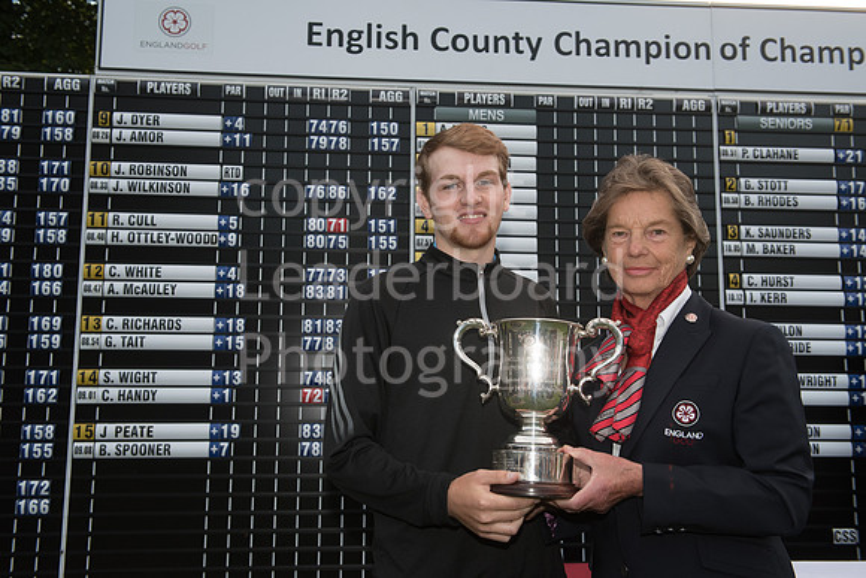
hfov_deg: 53.1
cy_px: 289
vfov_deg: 36.9
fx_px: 866
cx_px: 433
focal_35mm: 36
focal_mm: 36
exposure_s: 1/160
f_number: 5.6
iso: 1000
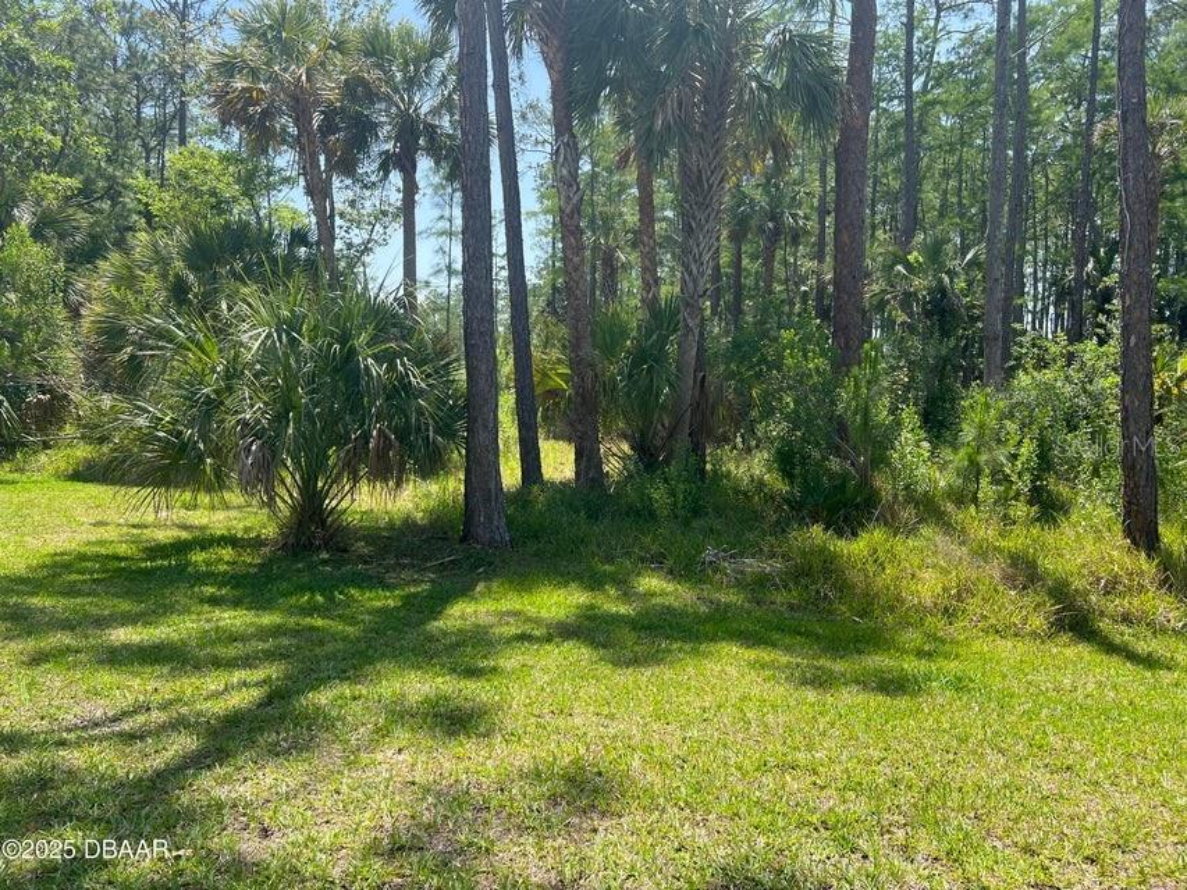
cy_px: 445
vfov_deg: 53.1
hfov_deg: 67.3
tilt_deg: -3.7
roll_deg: -1.3
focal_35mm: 26
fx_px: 892
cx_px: 594
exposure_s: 1/1280
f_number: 1.5
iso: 50
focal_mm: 5.7
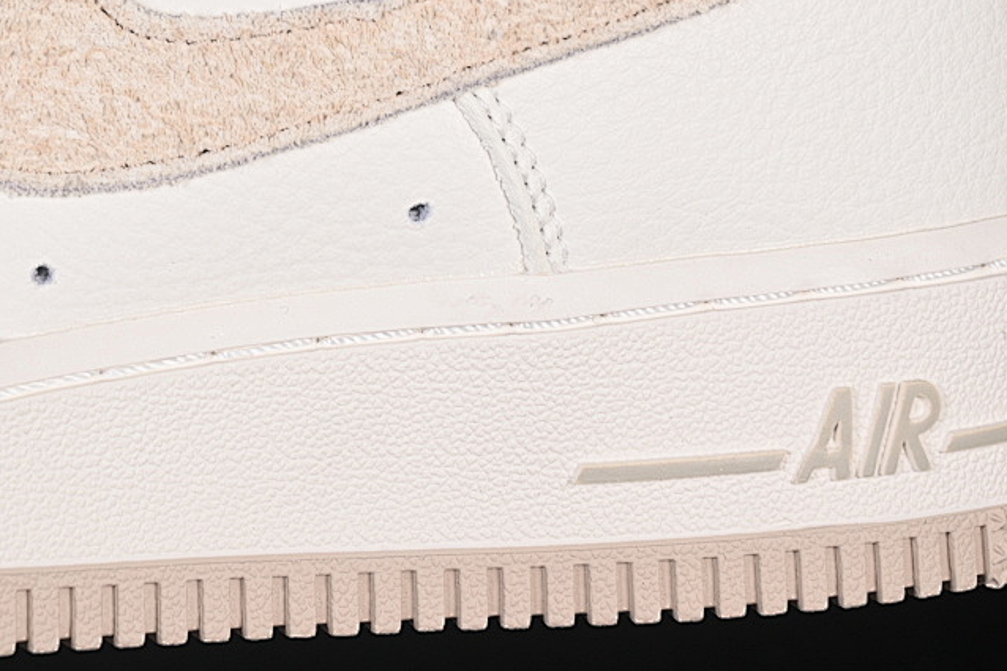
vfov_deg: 10.7
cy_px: 109
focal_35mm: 127
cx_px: 207
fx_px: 3551
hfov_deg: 16.0
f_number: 7.1
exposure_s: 1/80
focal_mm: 50
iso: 160
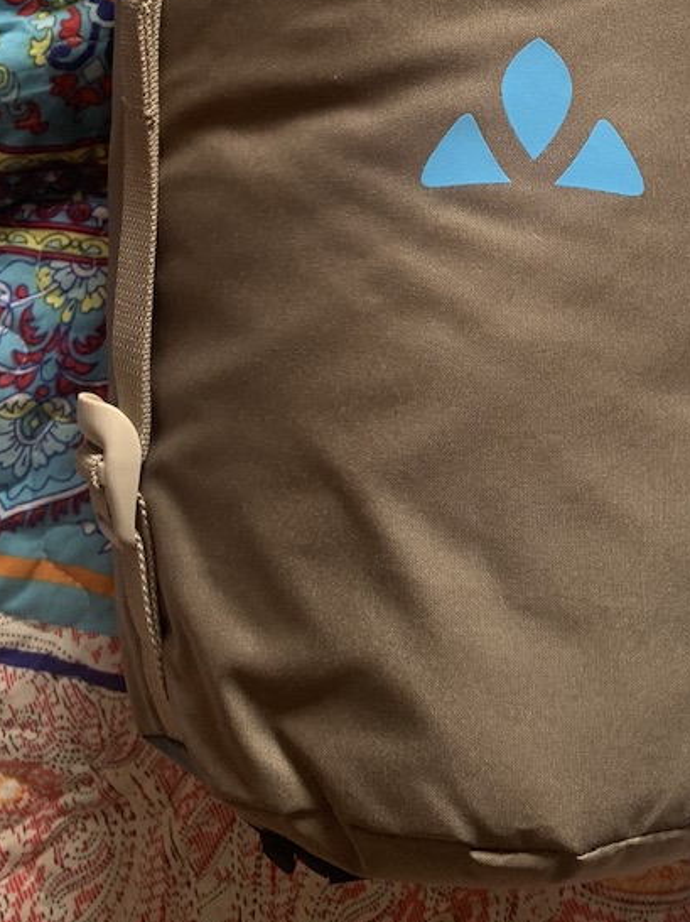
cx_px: 562
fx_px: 1622
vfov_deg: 29.7
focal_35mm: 61
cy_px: 15
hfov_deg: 23.6
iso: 64
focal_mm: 4.25
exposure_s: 1/121
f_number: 1.8
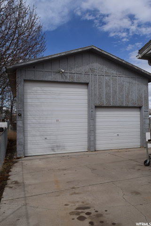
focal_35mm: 27
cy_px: 113
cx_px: 76
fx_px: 169
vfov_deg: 67.3
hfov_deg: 48.0
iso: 100
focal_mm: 18
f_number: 13
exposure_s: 1/200
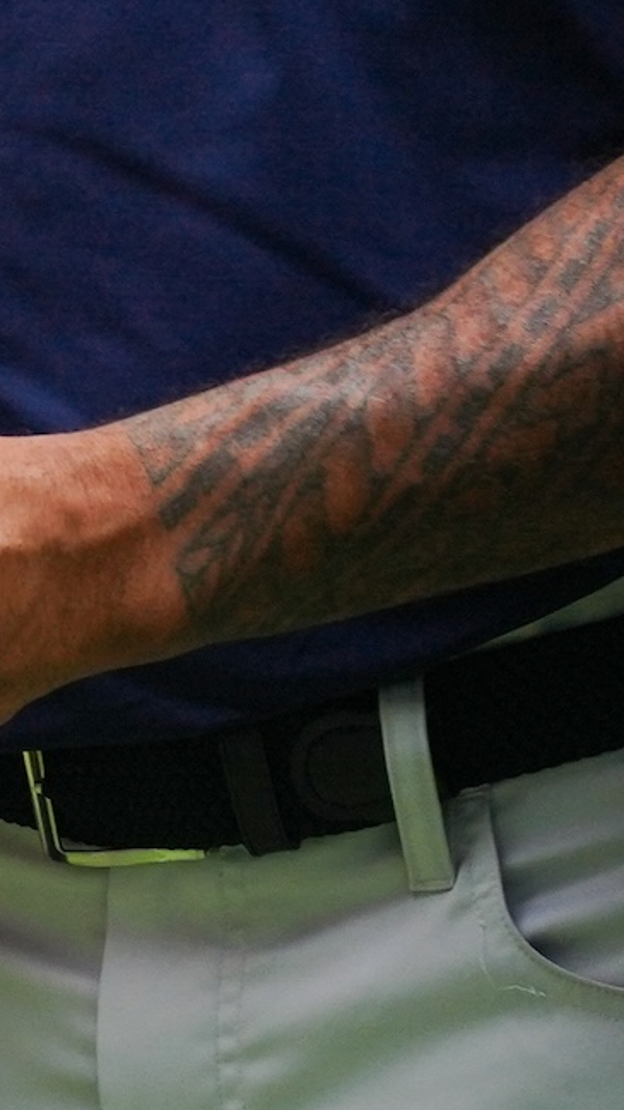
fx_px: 27301
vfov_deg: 2.3
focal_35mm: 928
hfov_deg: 1.3
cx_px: -1106
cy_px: -176
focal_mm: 135
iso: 400
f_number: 2.8
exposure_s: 1/320
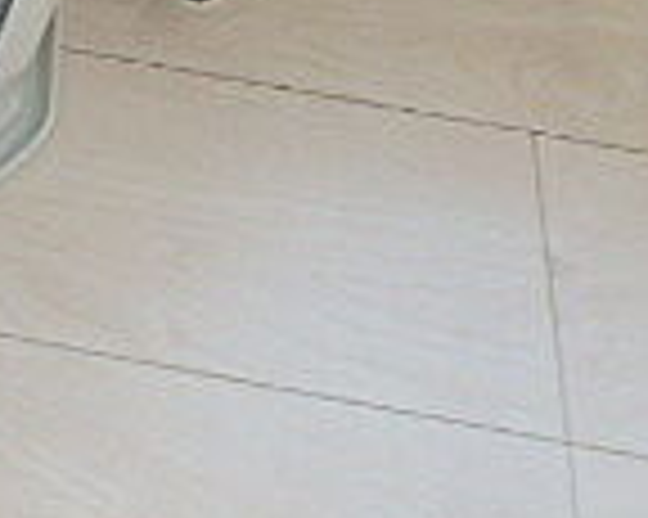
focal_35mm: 91
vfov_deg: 14.4
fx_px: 1744
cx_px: -338
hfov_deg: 18.5
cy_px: -468
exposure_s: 1/30
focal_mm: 3.7
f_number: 3.5
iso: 250
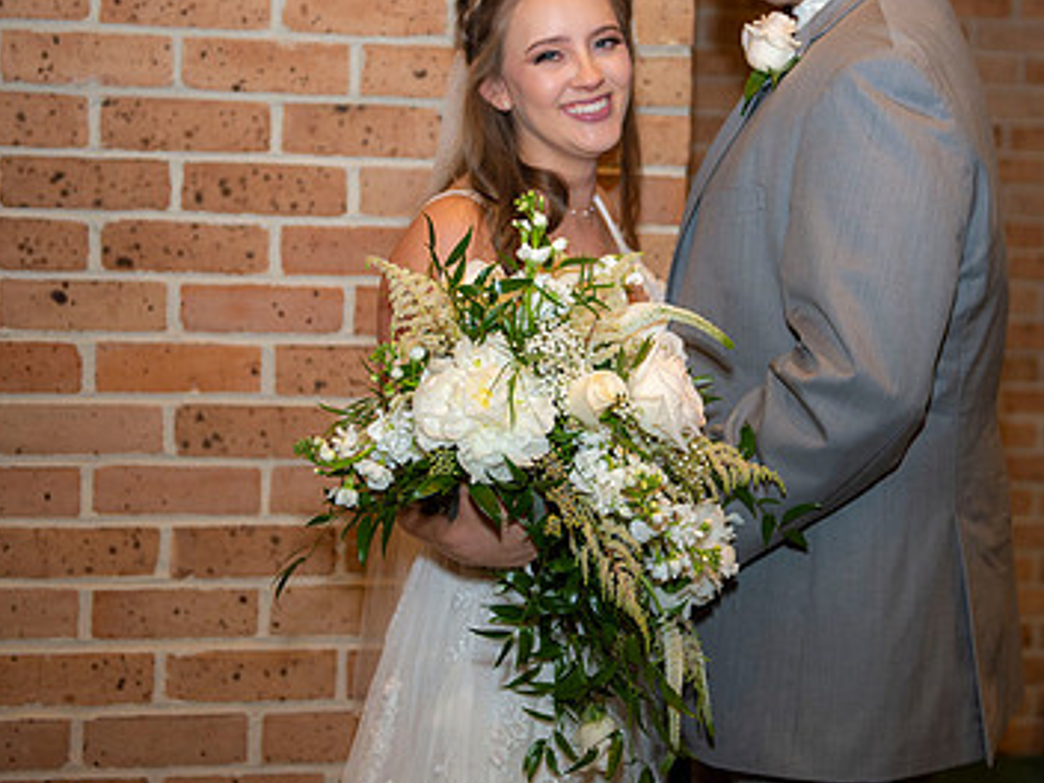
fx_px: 2292
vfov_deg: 19.3
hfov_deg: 25.5
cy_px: 261
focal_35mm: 76
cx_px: 700
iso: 800
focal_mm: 48
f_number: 2.8
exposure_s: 1/200
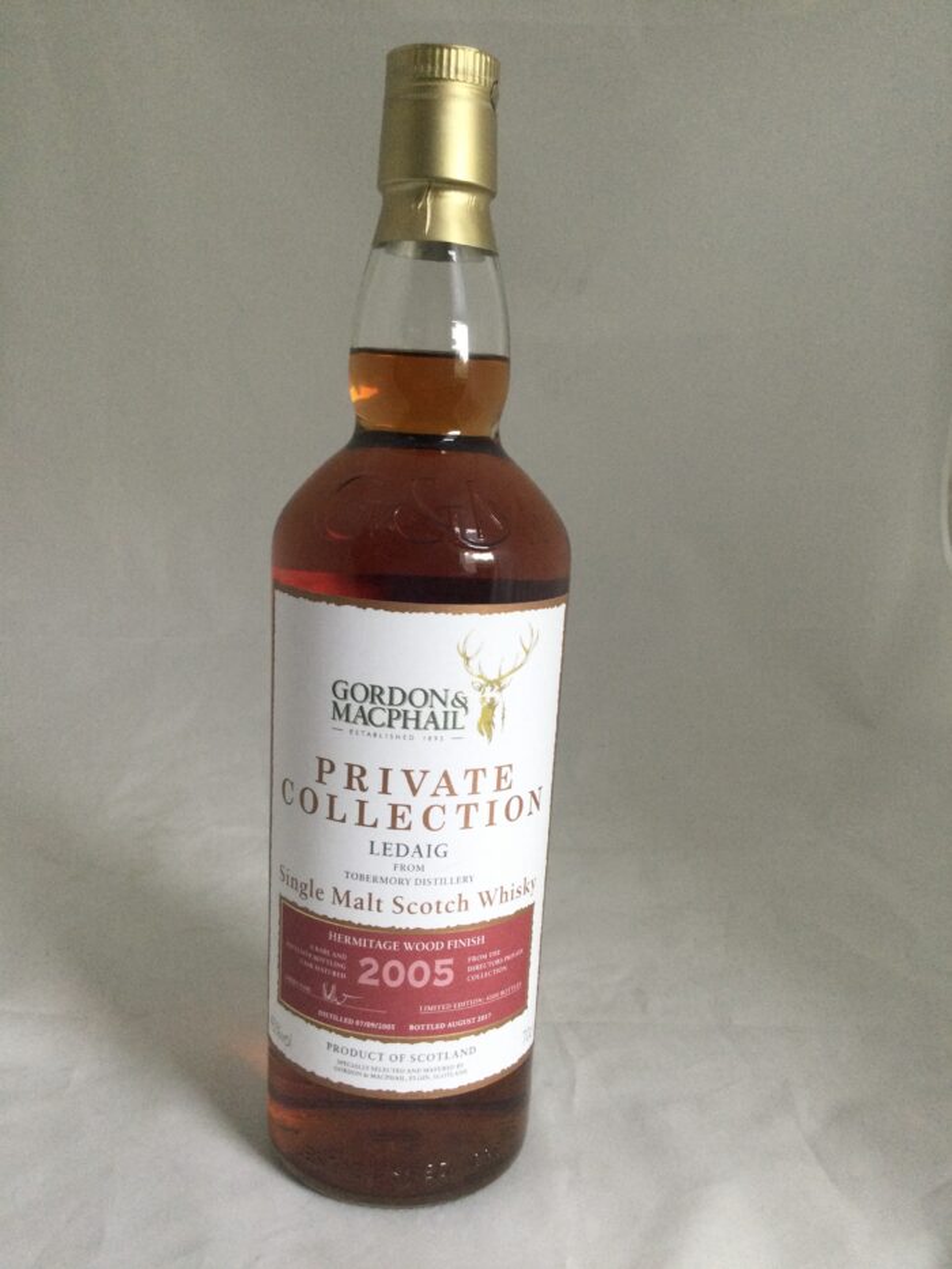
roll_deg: -1.9
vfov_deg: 58.3
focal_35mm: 31
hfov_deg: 45.5
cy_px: 634
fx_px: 1136
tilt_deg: -9.5
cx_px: 476
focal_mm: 3.3
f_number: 2.4
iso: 125
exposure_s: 1/33
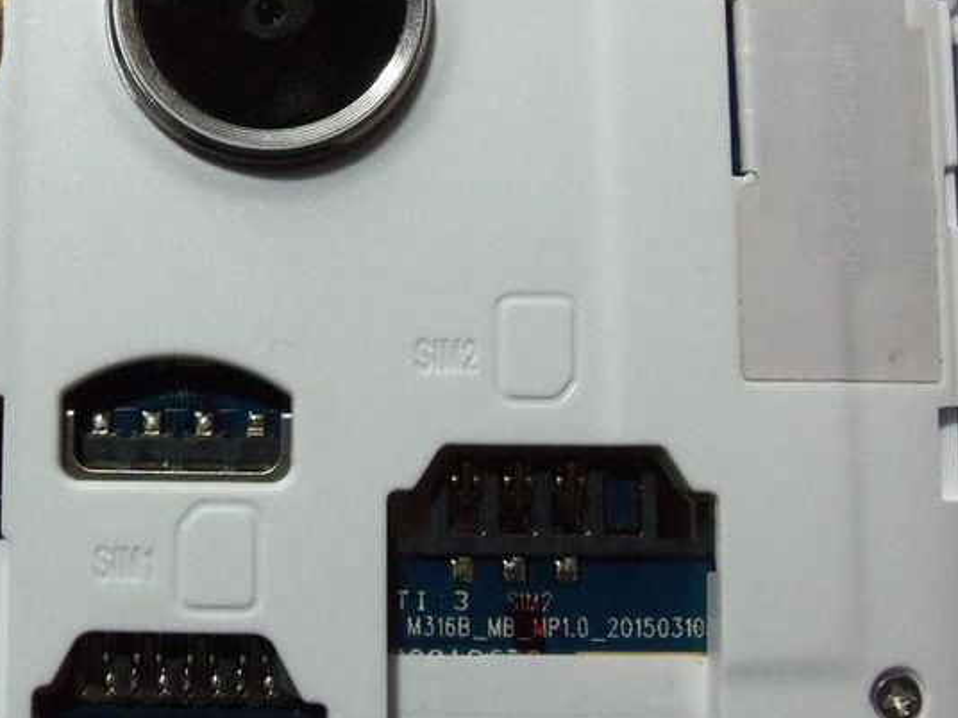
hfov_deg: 38.9
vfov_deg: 30.7
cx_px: 191
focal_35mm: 47
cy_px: 269
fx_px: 1301
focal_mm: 5.1
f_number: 3.3
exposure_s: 1/60
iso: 400
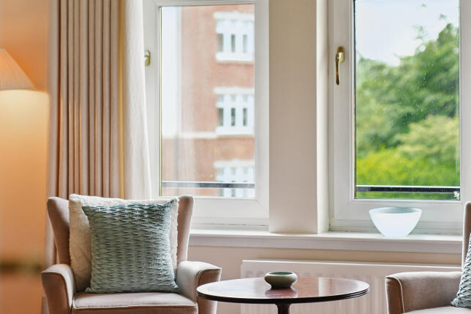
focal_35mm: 111
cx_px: 311
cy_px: 199
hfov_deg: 18.4
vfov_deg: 12.3
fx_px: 1452
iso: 320
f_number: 2.8
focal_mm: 70
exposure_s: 1/200
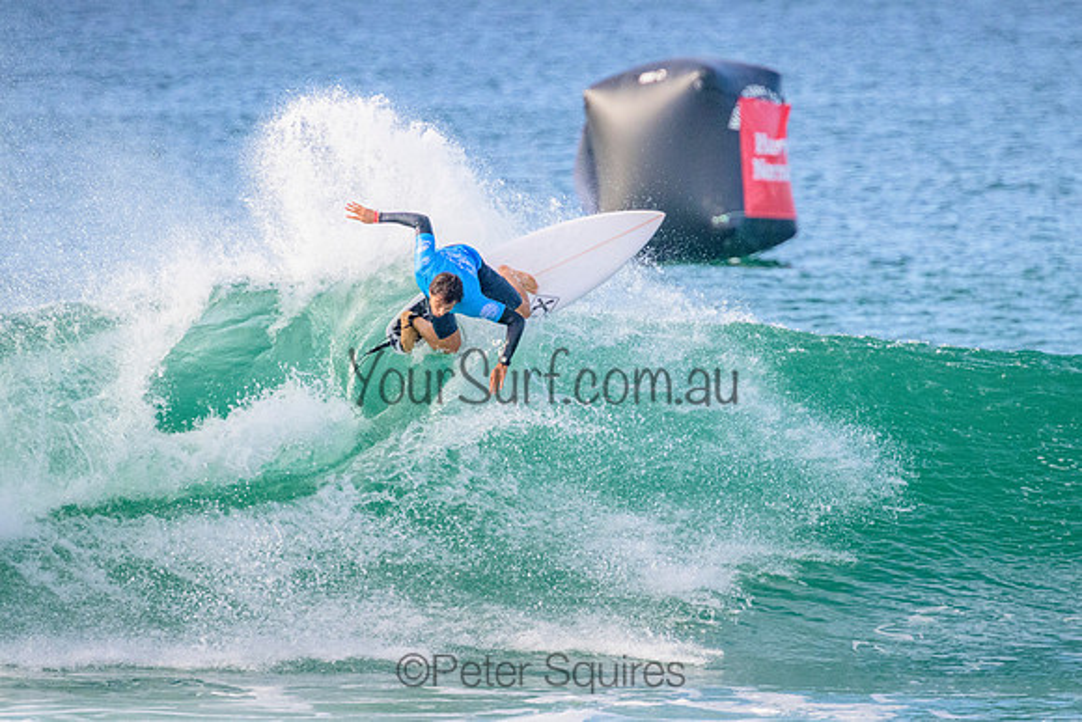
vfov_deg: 1.6
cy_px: 335
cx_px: 590
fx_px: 26228
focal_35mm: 872
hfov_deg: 2.4
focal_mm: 800
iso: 4000
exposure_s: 1/2000
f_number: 11
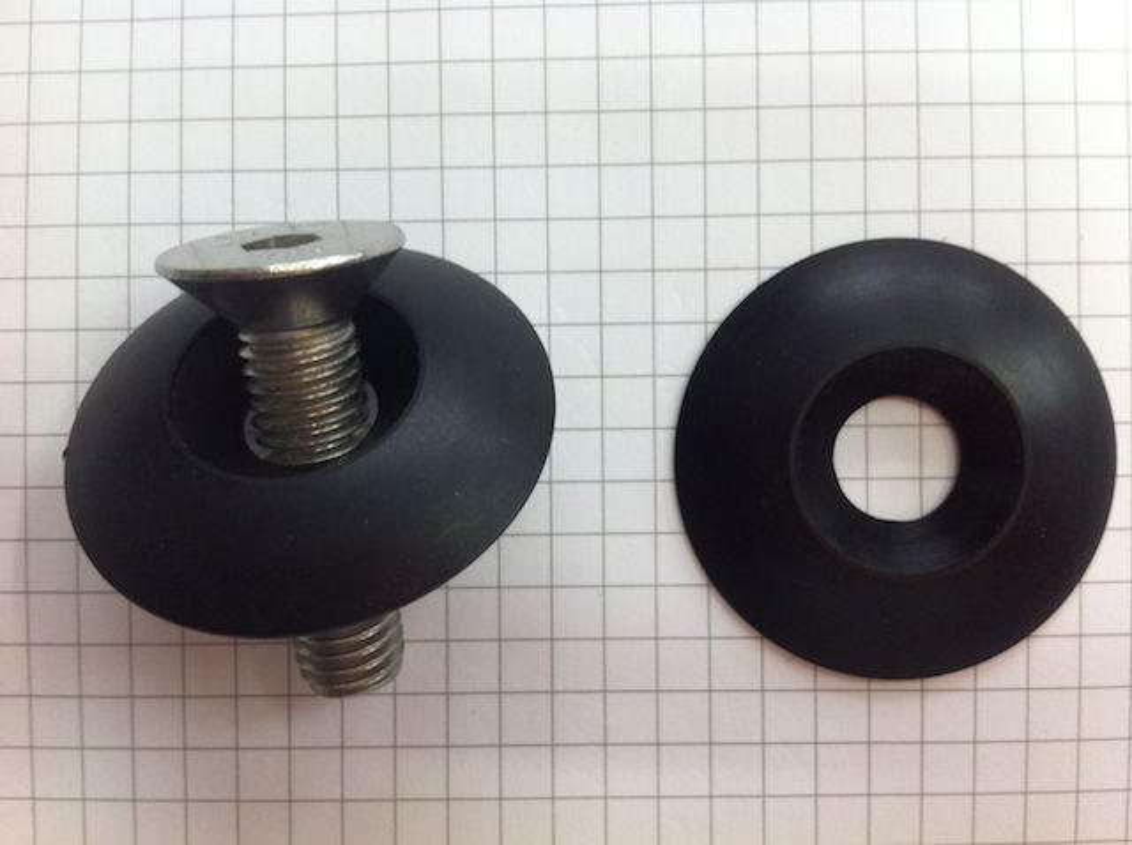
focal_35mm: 35
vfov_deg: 40.6
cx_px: 566
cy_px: 422
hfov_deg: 52.7
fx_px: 1143
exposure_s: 1/15
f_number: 2.8
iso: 125
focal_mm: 3.85
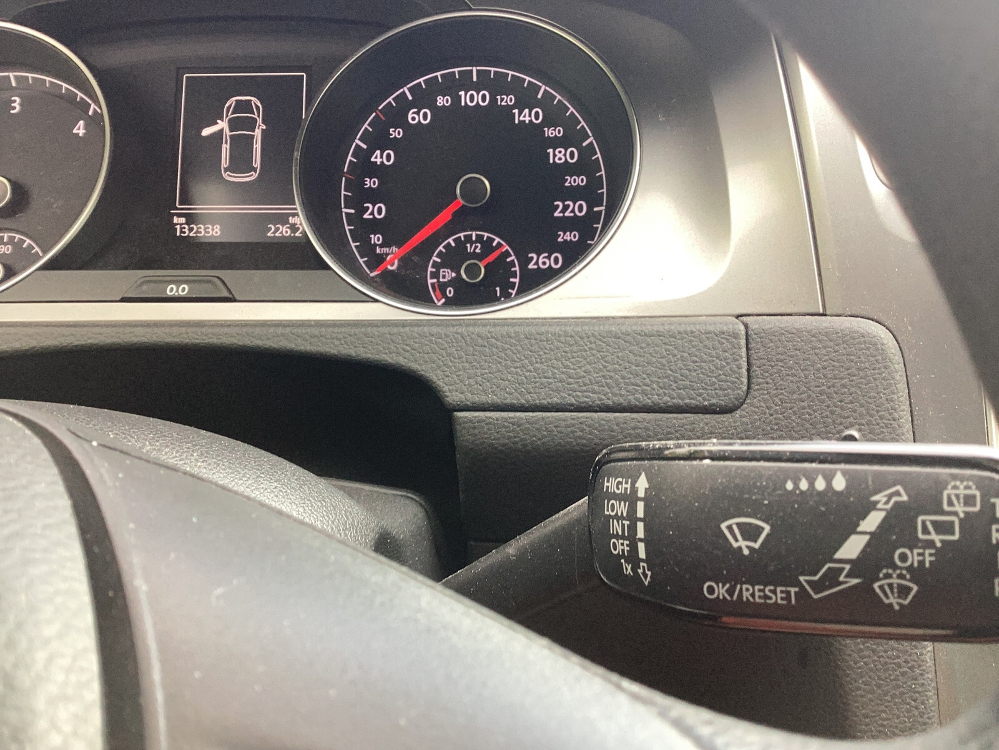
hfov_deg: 58.4
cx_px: 500
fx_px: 895
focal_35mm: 31
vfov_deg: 45.4
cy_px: 375
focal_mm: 3.3
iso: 64
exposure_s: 1/60
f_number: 2.4
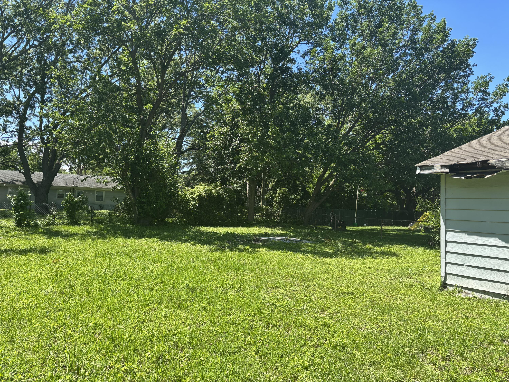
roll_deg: -1.4
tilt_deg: +3.5
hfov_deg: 67.3
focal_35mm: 26
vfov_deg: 53.1
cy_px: 191
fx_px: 382
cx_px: 254
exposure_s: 1/1178
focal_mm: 5.96
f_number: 1.6
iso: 50
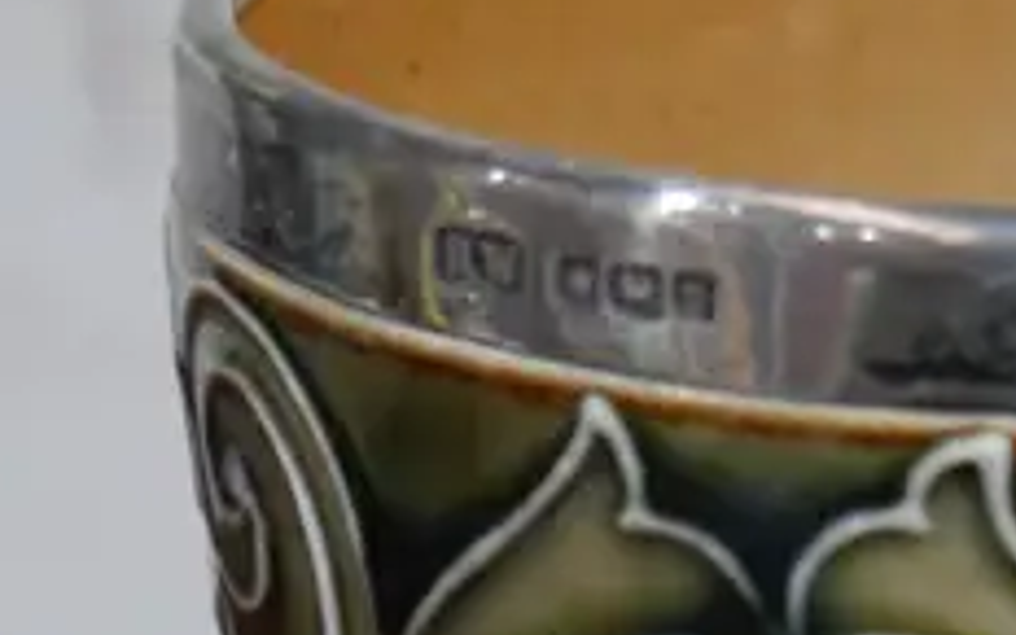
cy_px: 1193
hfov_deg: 11.7
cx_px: 942
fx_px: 4929
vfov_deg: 7.1
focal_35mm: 178
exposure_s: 1/60
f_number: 4.1
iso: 400
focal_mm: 19
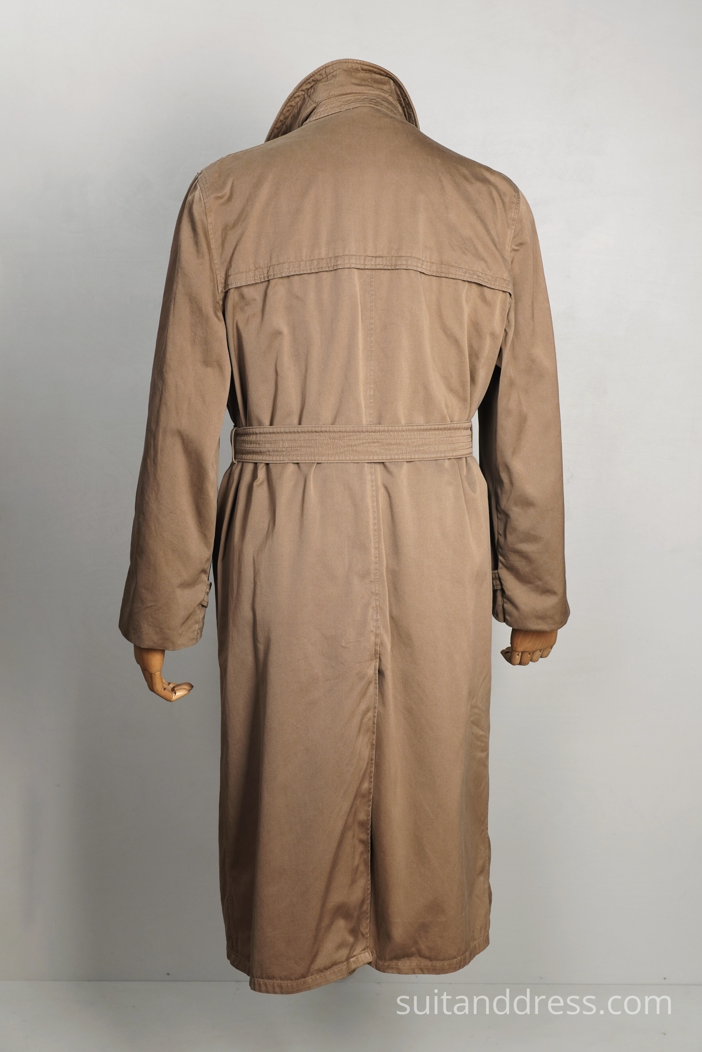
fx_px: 1404
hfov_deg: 28.1
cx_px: 351
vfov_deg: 41.1
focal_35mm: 48
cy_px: 526
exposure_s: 1/40
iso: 320
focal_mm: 32
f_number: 5.6
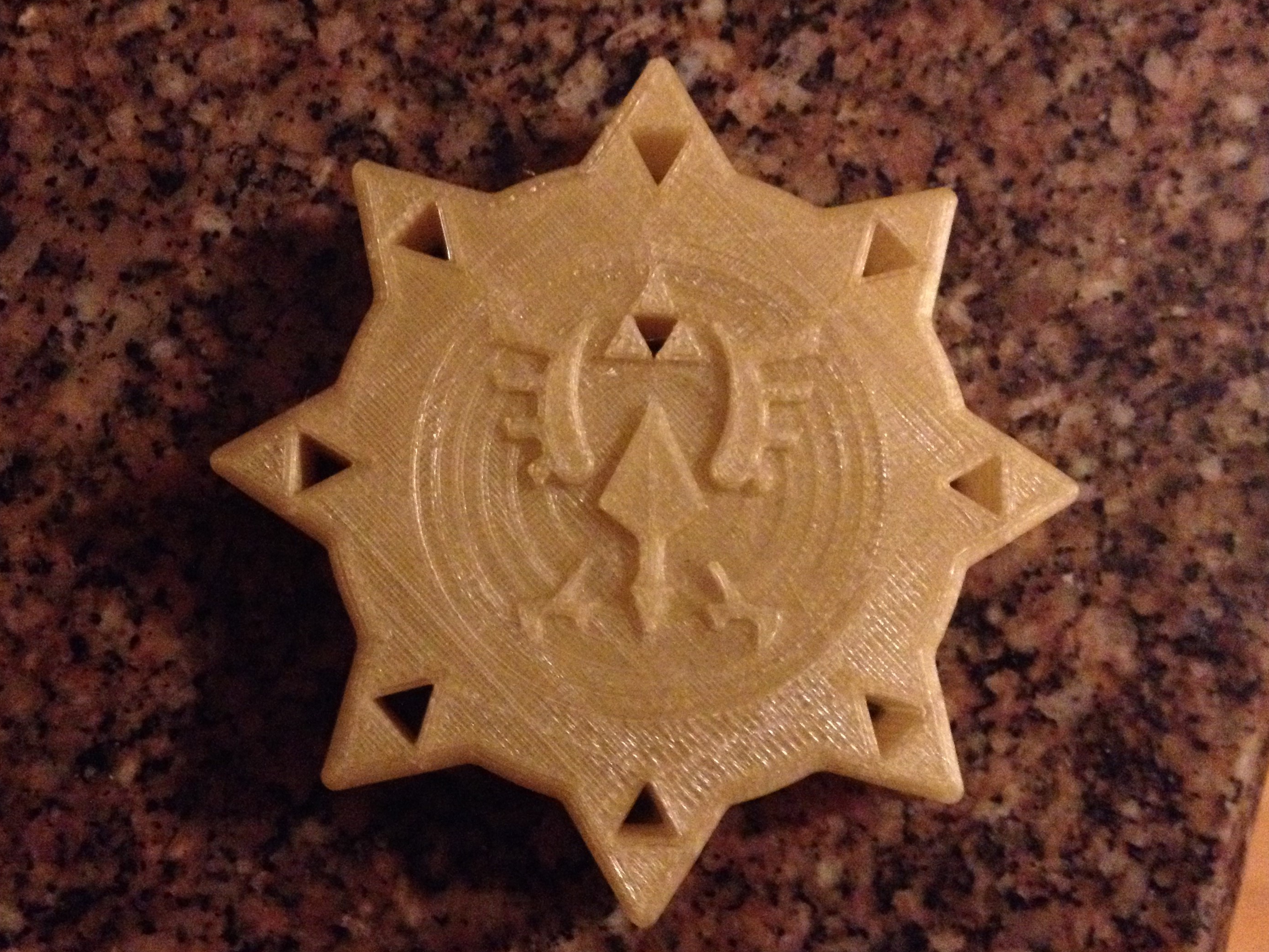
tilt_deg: -79.5
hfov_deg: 51.3
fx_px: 1320
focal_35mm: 36
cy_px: 479
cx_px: 651
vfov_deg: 39.7
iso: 800
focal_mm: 4.28
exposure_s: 1/15
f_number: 2.4
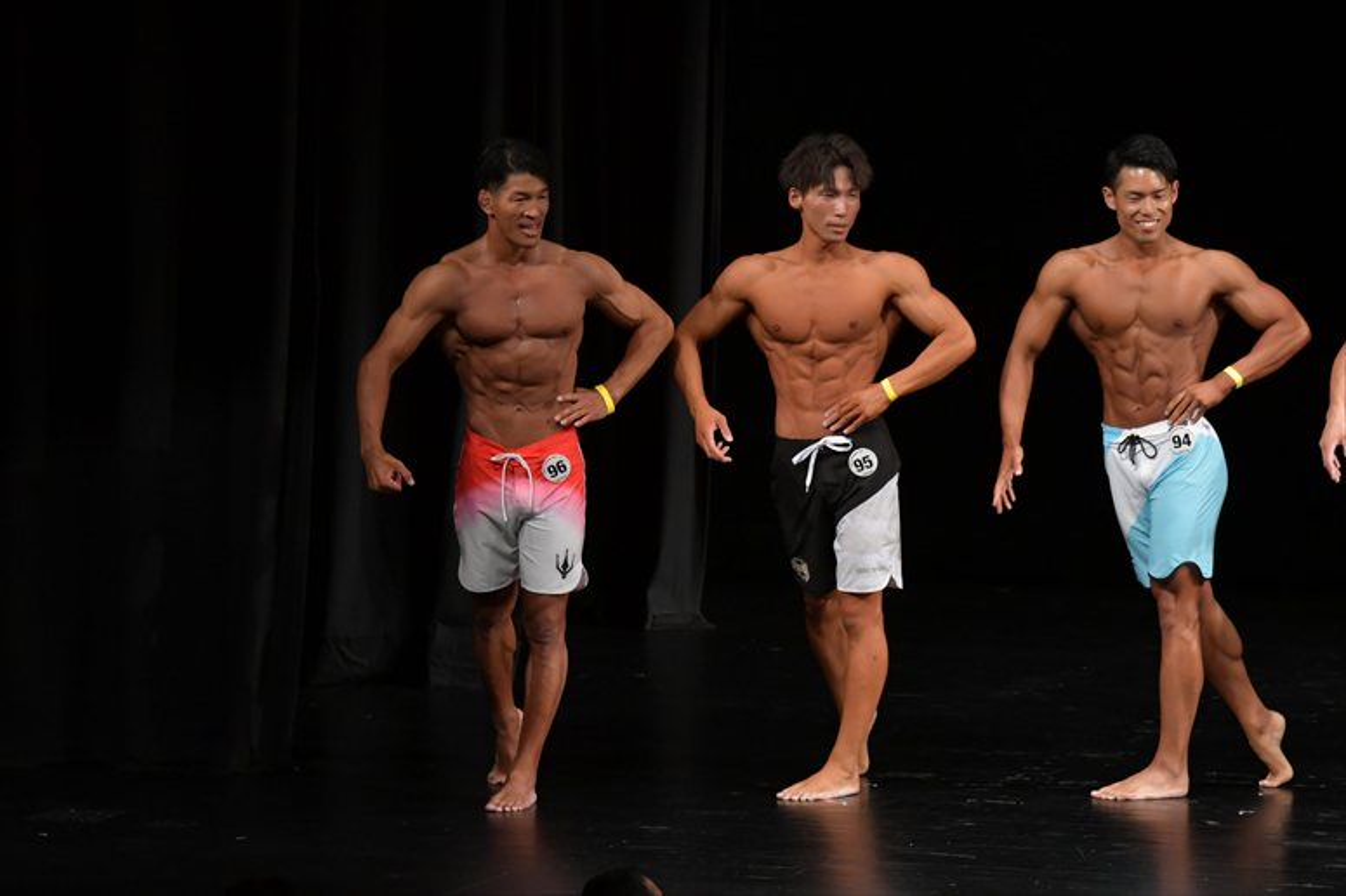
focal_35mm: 240
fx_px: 8969
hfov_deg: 8.6
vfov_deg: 5.7
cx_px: 673
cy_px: 448
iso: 3200
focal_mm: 160
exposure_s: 1/400
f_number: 5.6
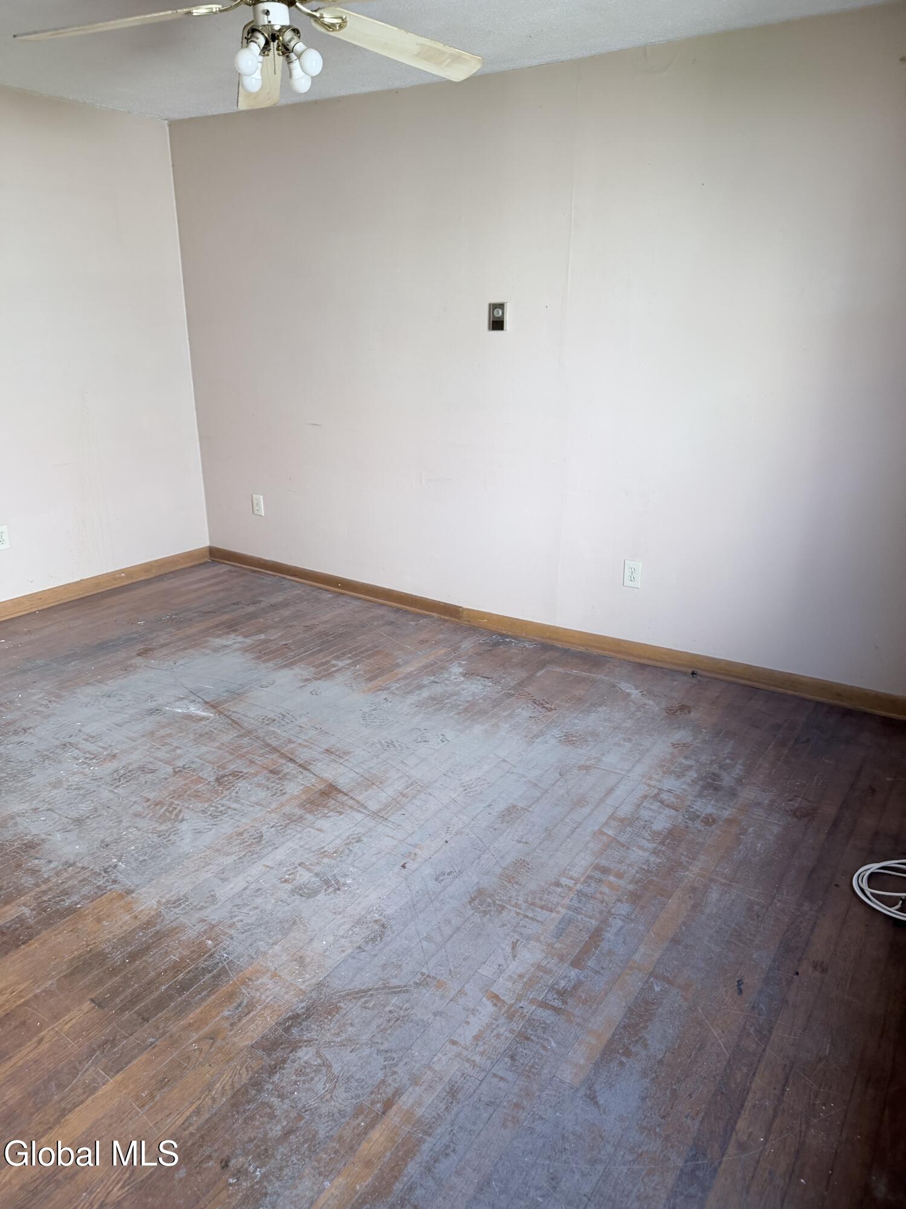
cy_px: 604
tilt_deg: -19.0
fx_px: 838
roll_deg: +1.1
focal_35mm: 24
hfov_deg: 56.8
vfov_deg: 71.6
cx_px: 453
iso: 200
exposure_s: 1/112
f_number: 1.78
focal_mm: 6.76
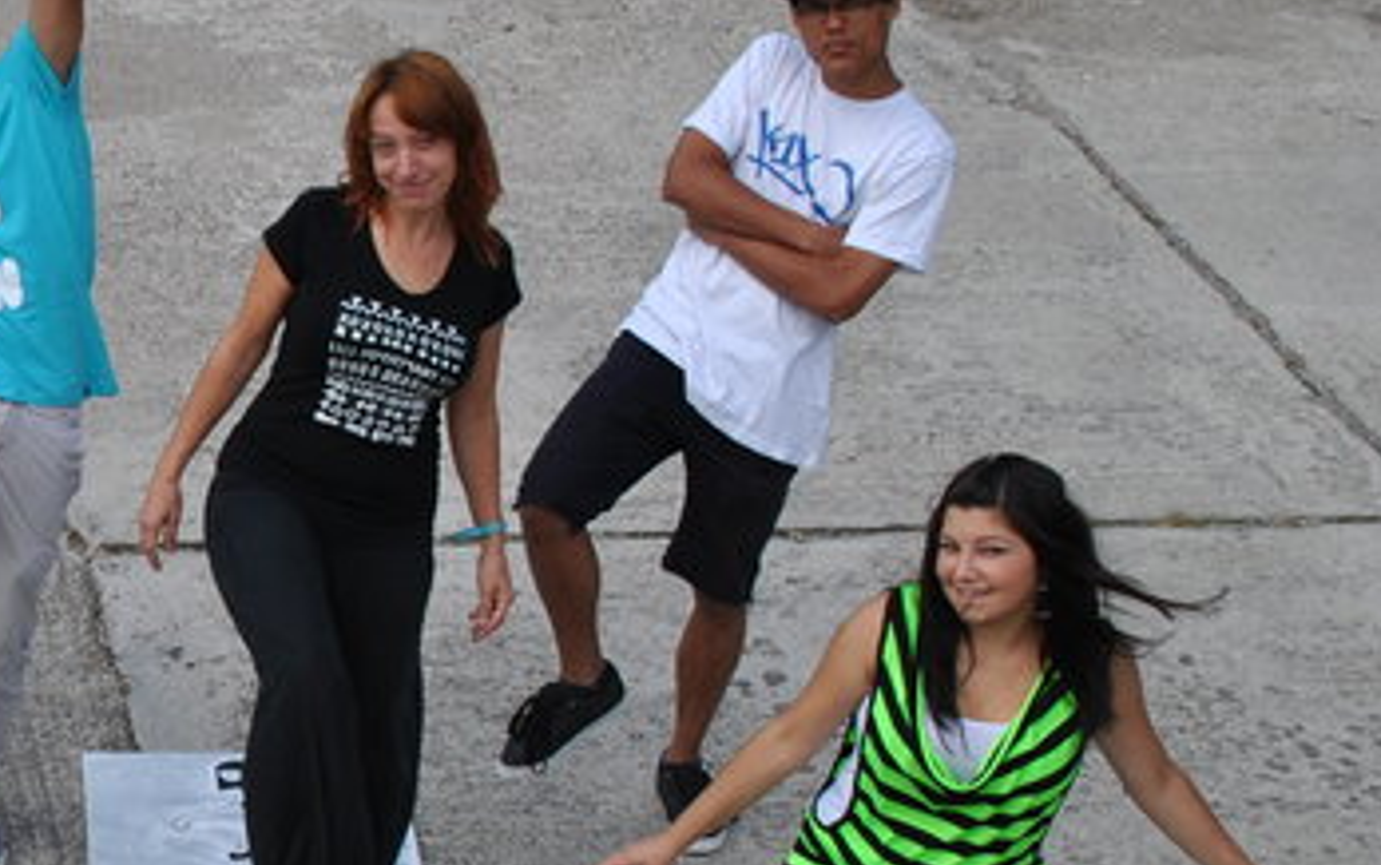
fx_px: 4406
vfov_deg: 11.2
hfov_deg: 16.6
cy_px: 617
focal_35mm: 117
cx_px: -504
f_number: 7.1
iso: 100
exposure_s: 1/200
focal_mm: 26
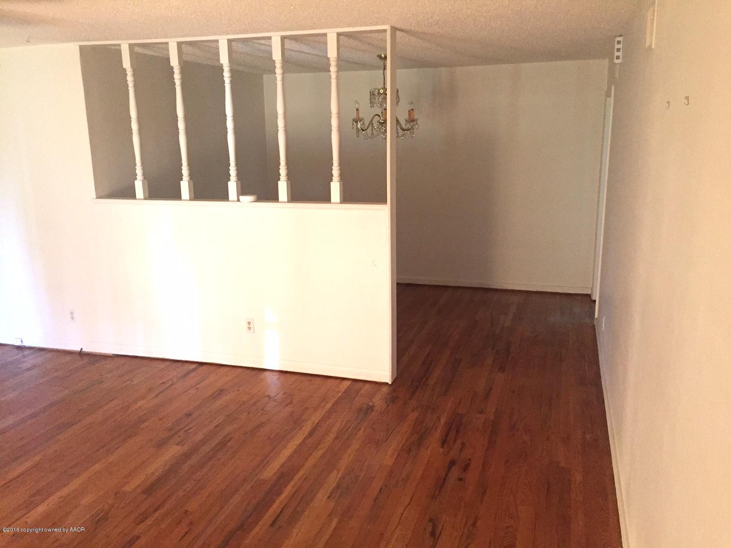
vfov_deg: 48.2
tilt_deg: -13.7
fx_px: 612
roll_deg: +0.4
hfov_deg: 61.7
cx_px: 366
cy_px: 274
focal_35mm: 29
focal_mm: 4.15
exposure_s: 1/30
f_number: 2.2
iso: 250
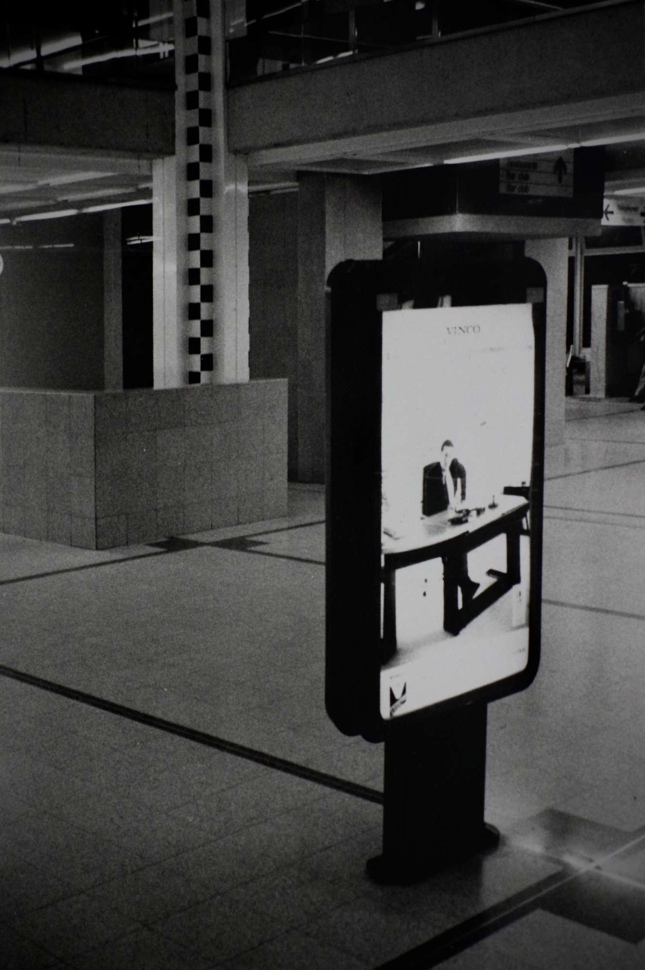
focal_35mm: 60
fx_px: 1615
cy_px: 485
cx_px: 322
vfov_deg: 33.4
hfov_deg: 22.6
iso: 1600
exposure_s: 1/100
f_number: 5
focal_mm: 40
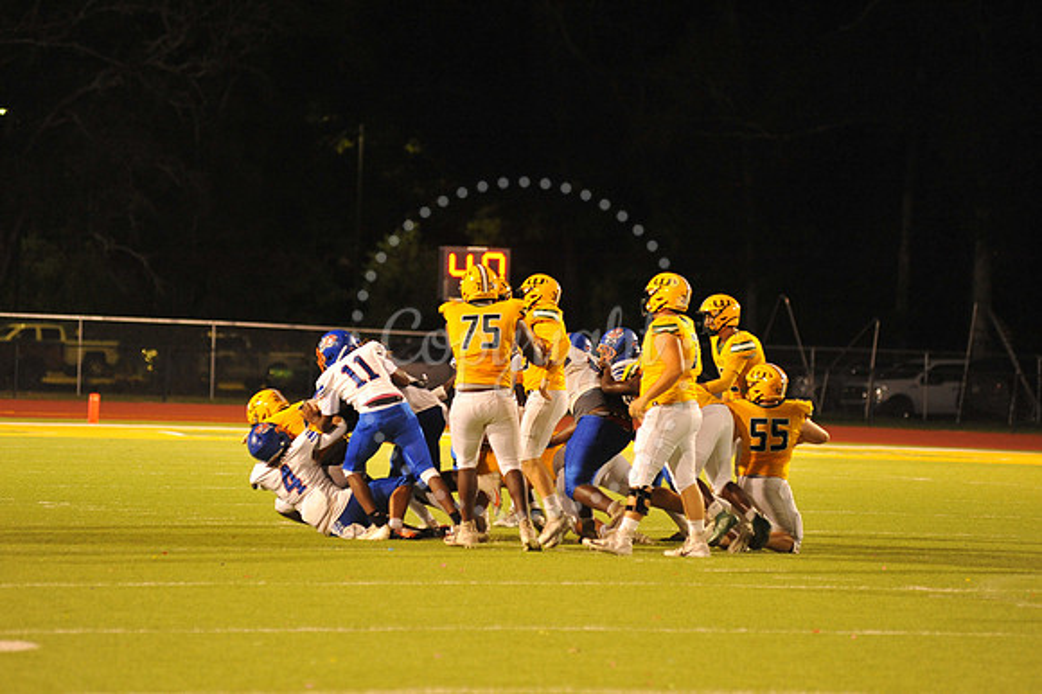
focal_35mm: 200
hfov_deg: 10.3
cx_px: 521
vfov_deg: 6.9
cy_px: 347
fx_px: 5785
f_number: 3.5
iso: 3200
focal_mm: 200
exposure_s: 1/160
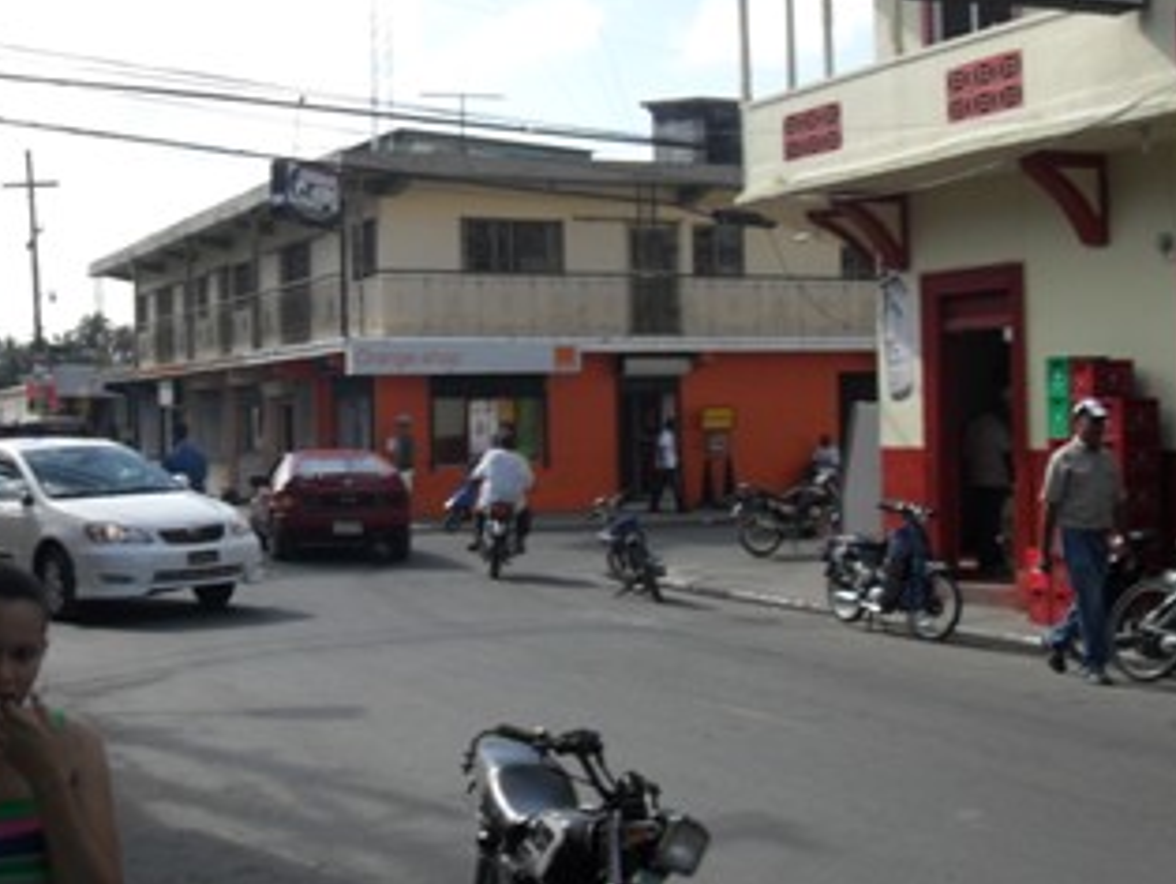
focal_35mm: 57
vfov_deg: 25.7
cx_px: 543
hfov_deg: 33.7
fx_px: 1938
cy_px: 378
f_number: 10
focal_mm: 7
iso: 100
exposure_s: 1/90
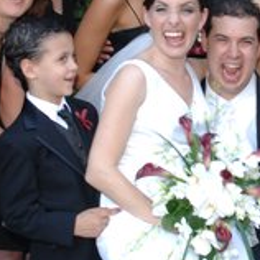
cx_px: 211
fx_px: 1402
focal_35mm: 165
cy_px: 75
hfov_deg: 10.6
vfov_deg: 10.6
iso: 400
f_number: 5.6
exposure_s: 1/50
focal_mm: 32
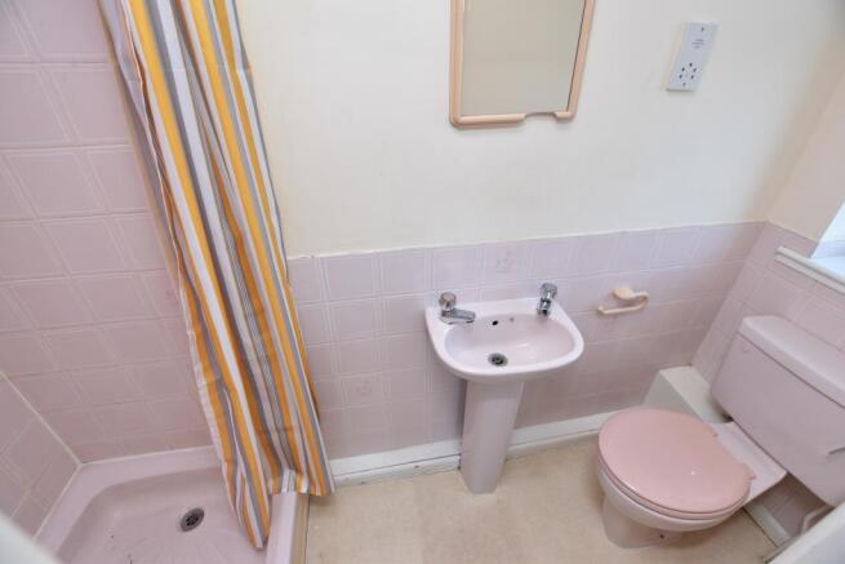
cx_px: 422
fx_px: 352
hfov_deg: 100.4
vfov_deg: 77.4
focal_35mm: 15
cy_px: 282
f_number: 4.5
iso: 125
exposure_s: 1/30
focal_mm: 10
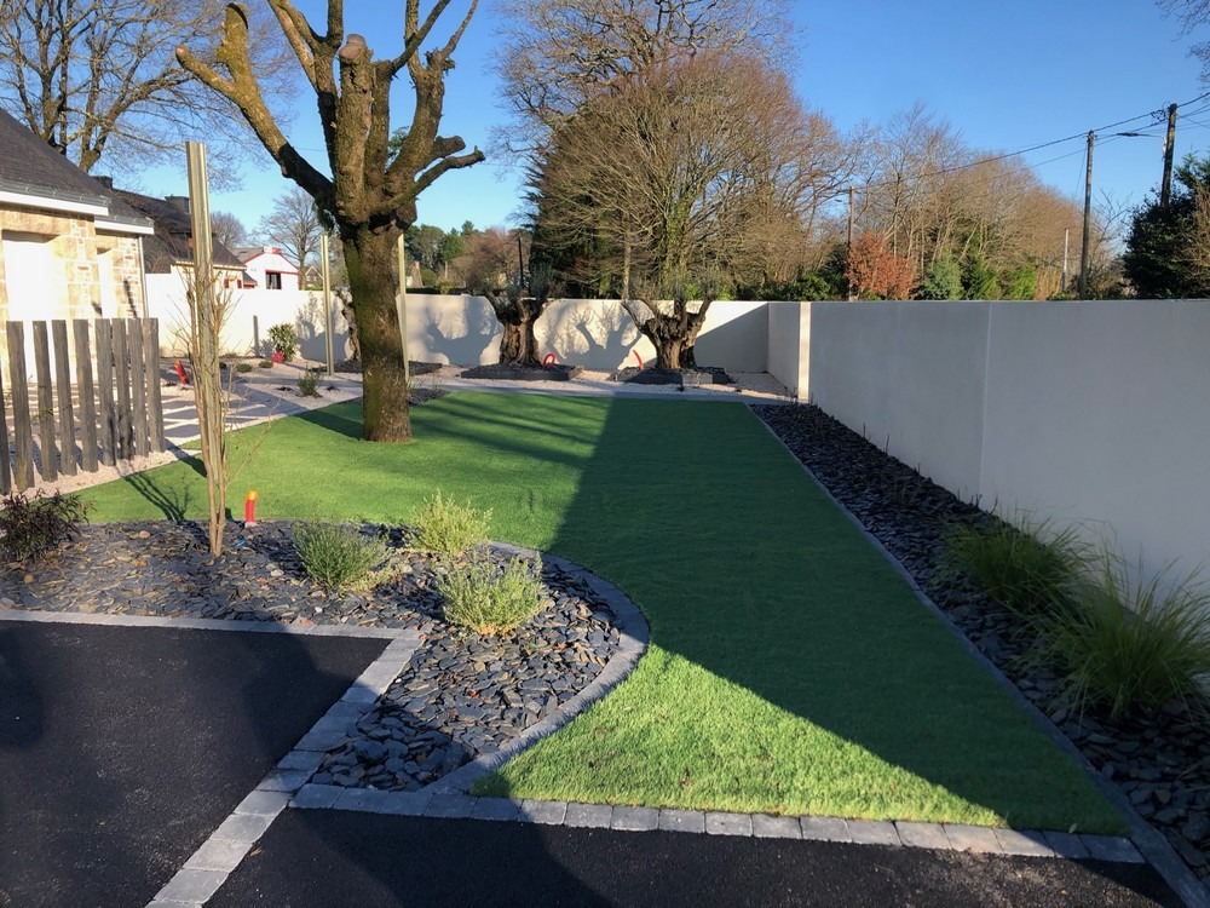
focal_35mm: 28
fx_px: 979
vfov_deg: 49.7
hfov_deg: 63.4
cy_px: 454
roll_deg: +0.6
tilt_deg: -8.9
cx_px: 605
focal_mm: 4
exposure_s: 1/813
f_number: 1.8
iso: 20
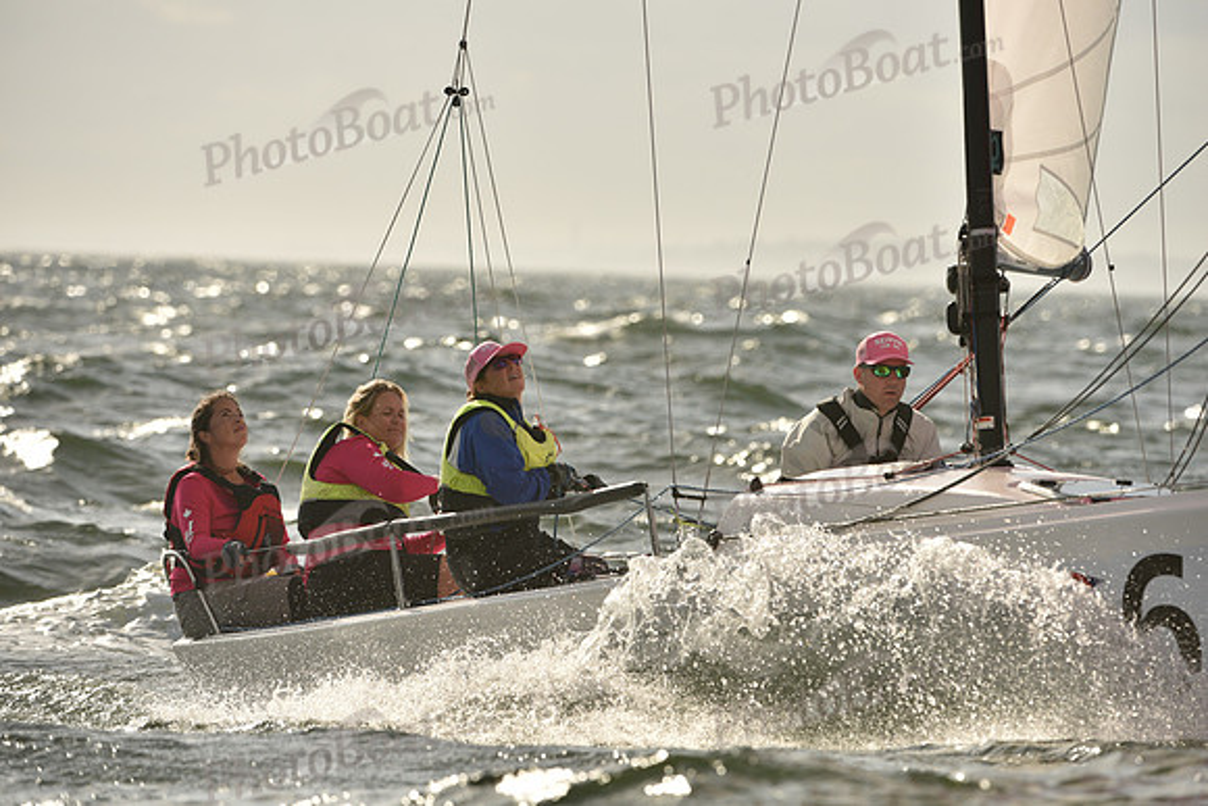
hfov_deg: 6.9
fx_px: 10069
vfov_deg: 4.6
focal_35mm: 300
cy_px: 403
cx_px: 604
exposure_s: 1/2500
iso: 320
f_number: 6.3
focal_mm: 300
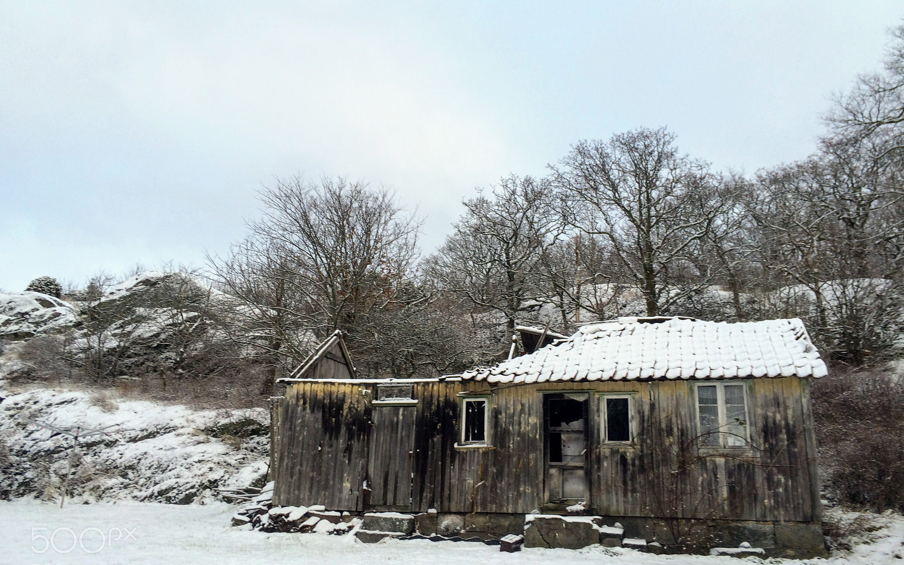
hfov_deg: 61.2
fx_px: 764
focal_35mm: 31
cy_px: 273
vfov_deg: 40.6
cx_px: 451
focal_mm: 4.15
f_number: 2.2
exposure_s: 1/414
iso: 32
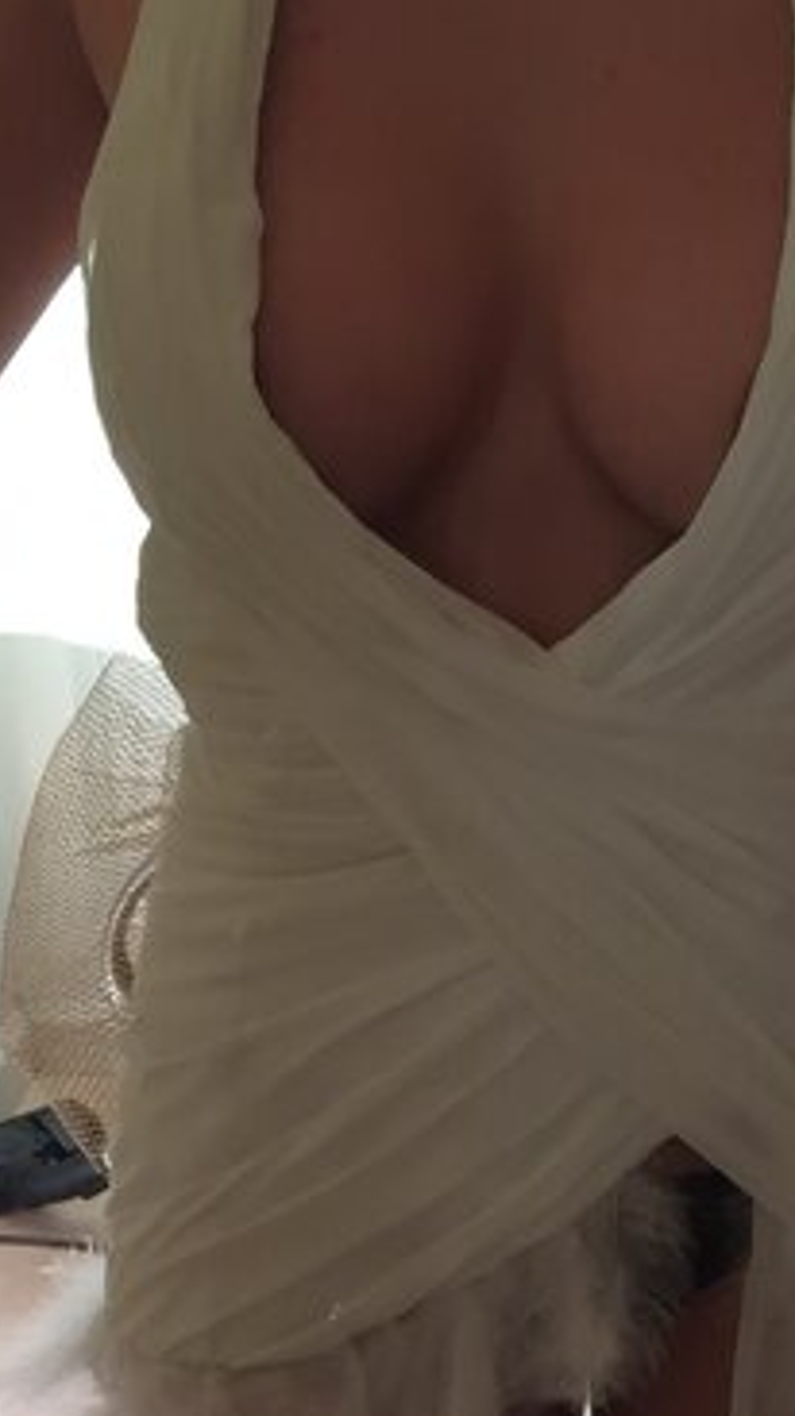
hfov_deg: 13.0
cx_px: 544
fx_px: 3491
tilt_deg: -33.5
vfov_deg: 21.8
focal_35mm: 93
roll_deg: -0.8
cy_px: 1520
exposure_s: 1/40
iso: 32
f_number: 2.2
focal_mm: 4.15
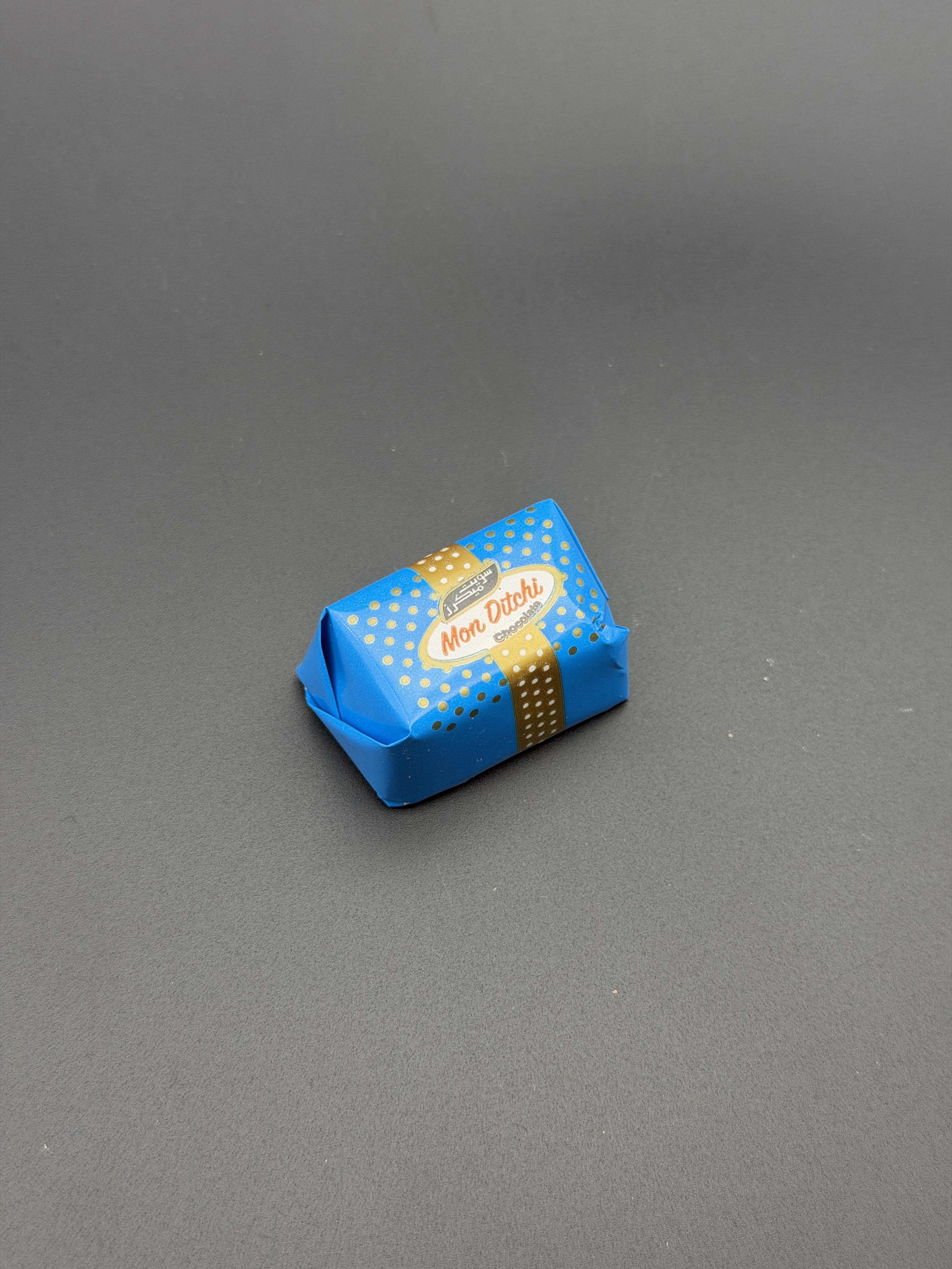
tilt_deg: -61.2
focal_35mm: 48
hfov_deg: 30.3
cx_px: 476
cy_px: 634
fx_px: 1760
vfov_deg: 39.7
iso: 100
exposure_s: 1/100
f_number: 1.78
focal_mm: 6.76
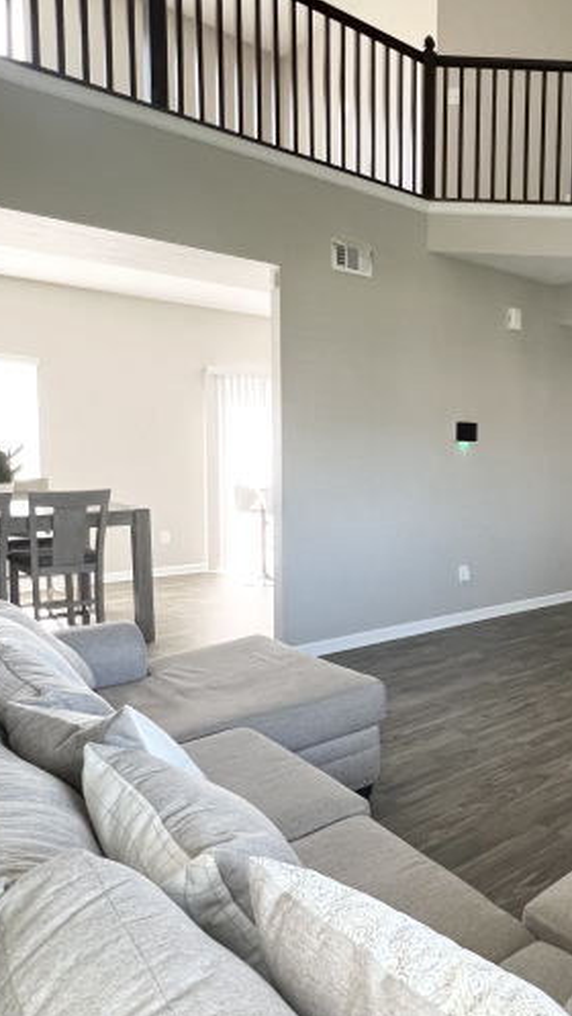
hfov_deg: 51.2
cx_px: 522
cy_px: 509
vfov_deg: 89.5
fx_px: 512
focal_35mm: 19
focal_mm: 1.57
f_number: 1.8
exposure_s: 1/99
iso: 250
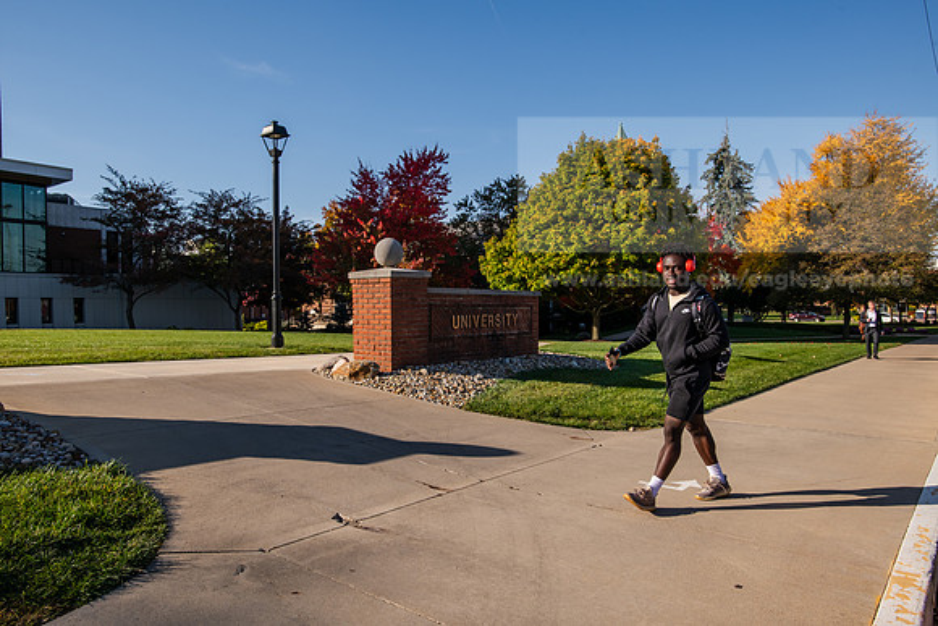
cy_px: 313
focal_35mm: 25
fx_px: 652
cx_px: 469
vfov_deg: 51.3
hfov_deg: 71.5
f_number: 9
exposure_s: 1/500
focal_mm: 25
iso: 250
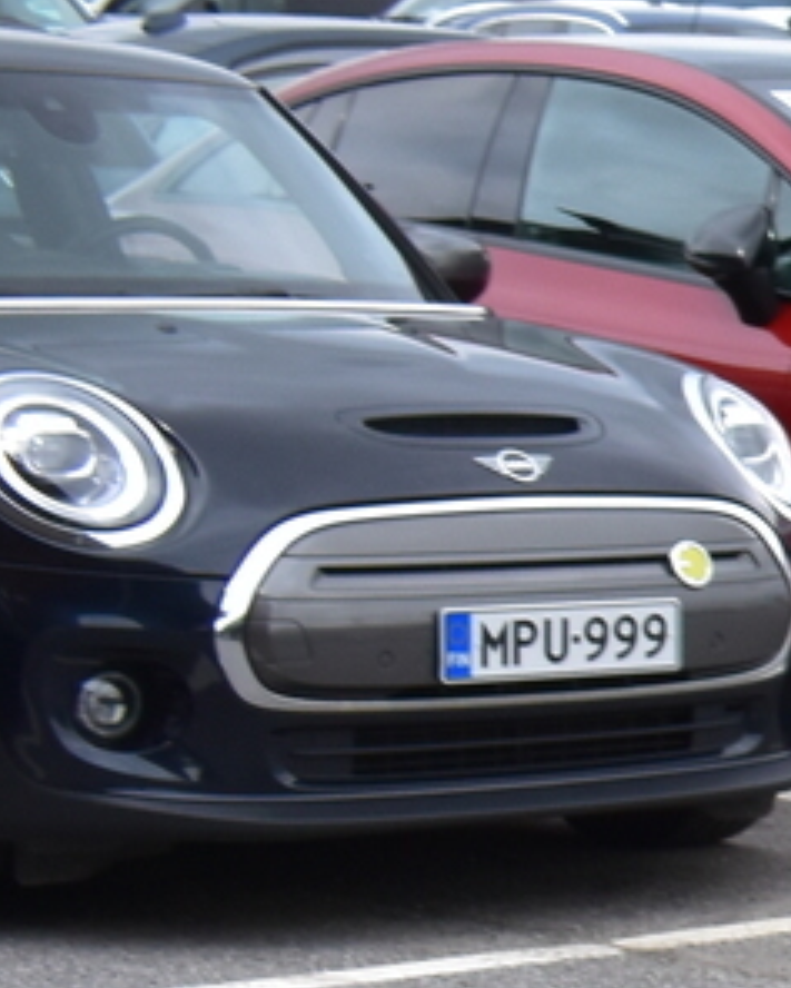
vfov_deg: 12.4
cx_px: 2647
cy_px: 898
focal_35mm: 154
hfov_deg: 8.0
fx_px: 4504
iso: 400
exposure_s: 1/350
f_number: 11
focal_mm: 20
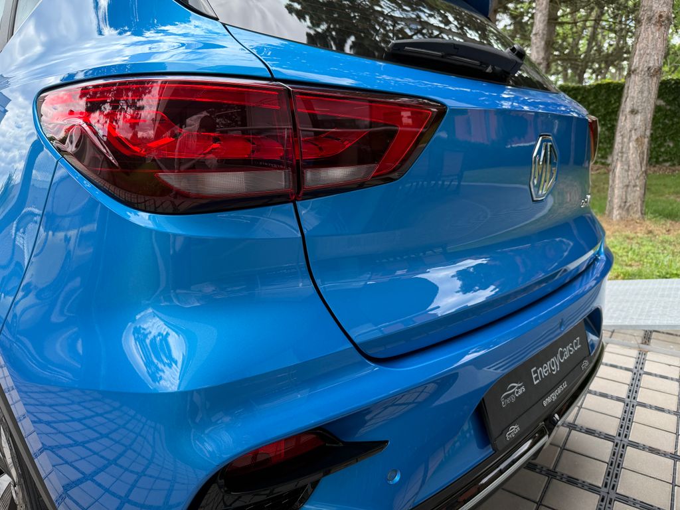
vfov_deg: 56.8
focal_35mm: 24
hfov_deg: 71.6
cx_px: 340
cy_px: 255
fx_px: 471
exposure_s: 1/632
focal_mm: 6.76
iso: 100
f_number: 1.78
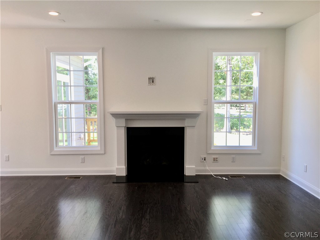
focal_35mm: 29
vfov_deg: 48.2
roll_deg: +1.2
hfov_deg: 61.7
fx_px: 268
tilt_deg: -4.9
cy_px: 120
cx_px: 160
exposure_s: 1/60
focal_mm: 4.15
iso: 25
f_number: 2.2
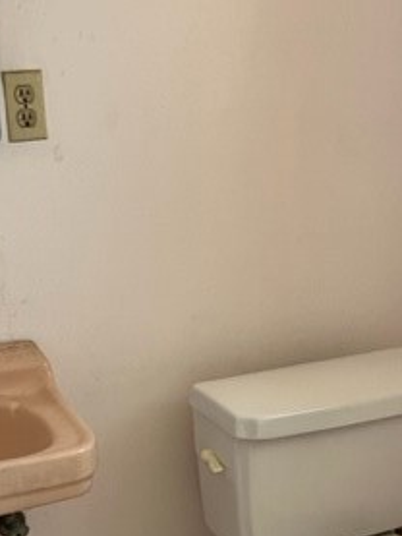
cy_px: 449
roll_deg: +1.7
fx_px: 928
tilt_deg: -22.1
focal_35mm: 60
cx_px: 170
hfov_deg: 24.4
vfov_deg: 31.1
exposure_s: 1/60
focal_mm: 5.1
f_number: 1.6
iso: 500
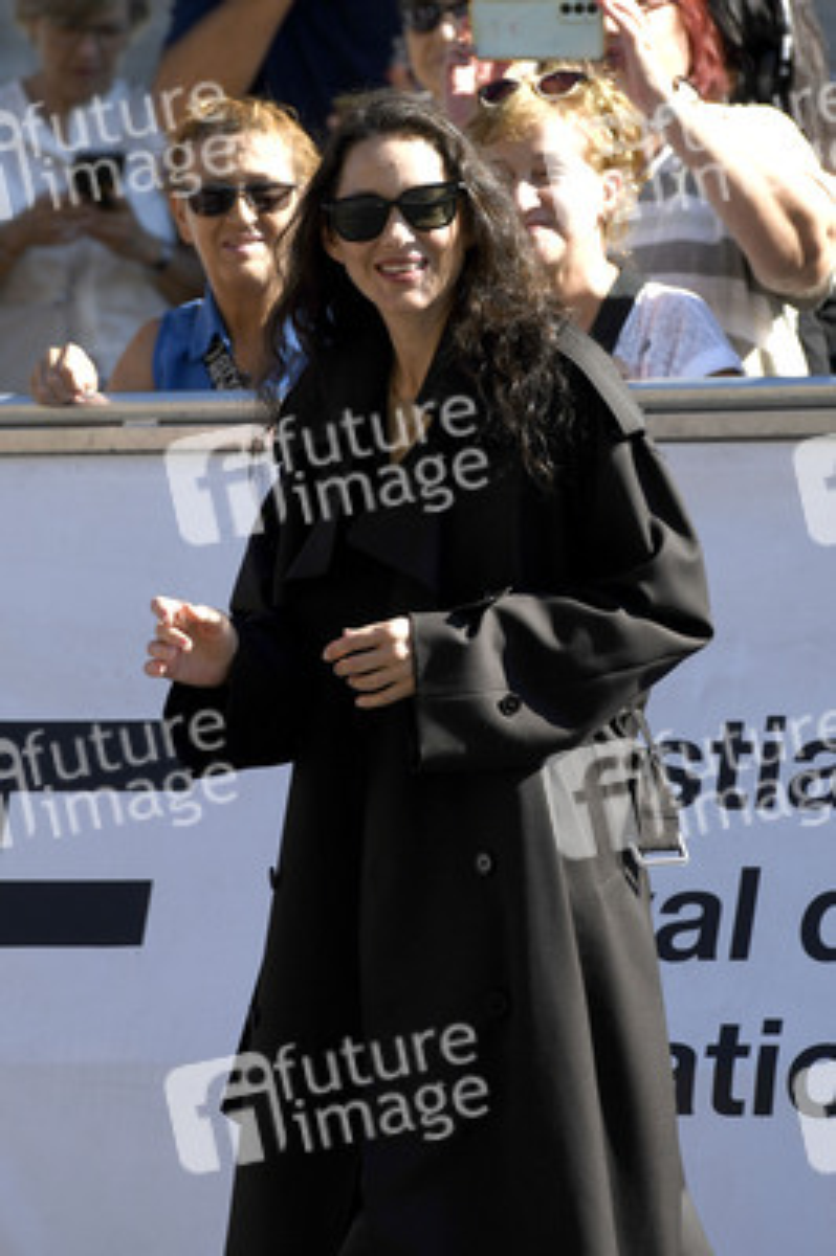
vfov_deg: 10.3
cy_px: 628
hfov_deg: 6.9
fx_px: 6978
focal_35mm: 200
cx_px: 418
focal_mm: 200
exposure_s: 1/1000
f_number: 5.6
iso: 160
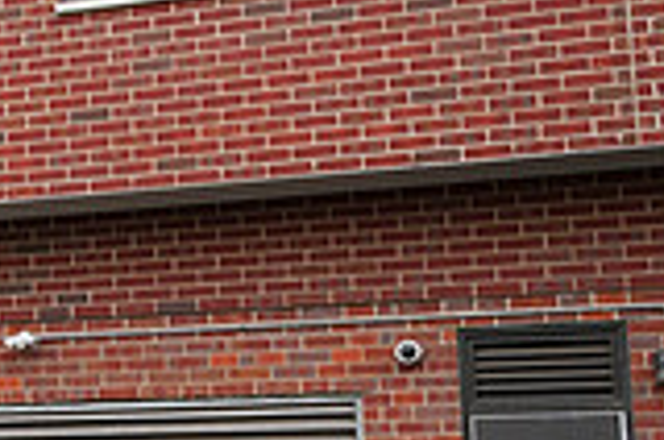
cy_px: 315
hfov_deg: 20.8
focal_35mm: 87
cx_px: -257
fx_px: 1601
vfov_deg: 15.6
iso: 500
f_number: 3.2
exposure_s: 1/200
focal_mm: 24
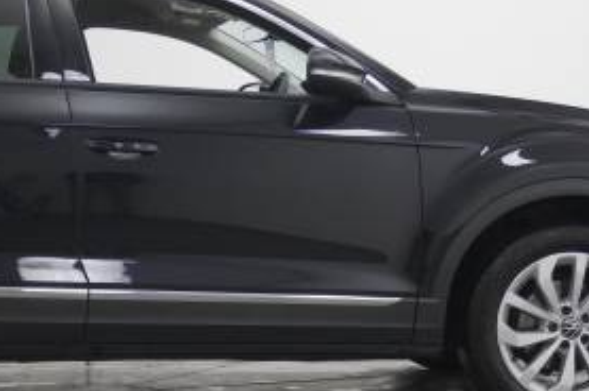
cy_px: 164
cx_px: 123
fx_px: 1585
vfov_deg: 14.1
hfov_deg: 20.8
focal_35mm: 97
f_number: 4.5
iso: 2500
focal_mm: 28
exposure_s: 1/200
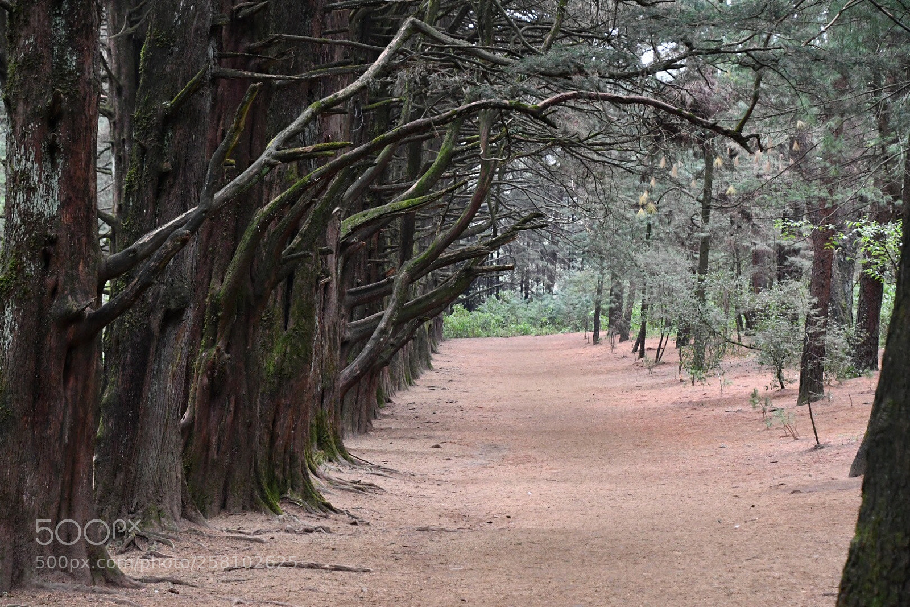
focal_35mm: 105
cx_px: 455
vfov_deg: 13.0
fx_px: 2654
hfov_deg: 19.5
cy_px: 304
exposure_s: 1/125
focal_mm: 70
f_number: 5
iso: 3200
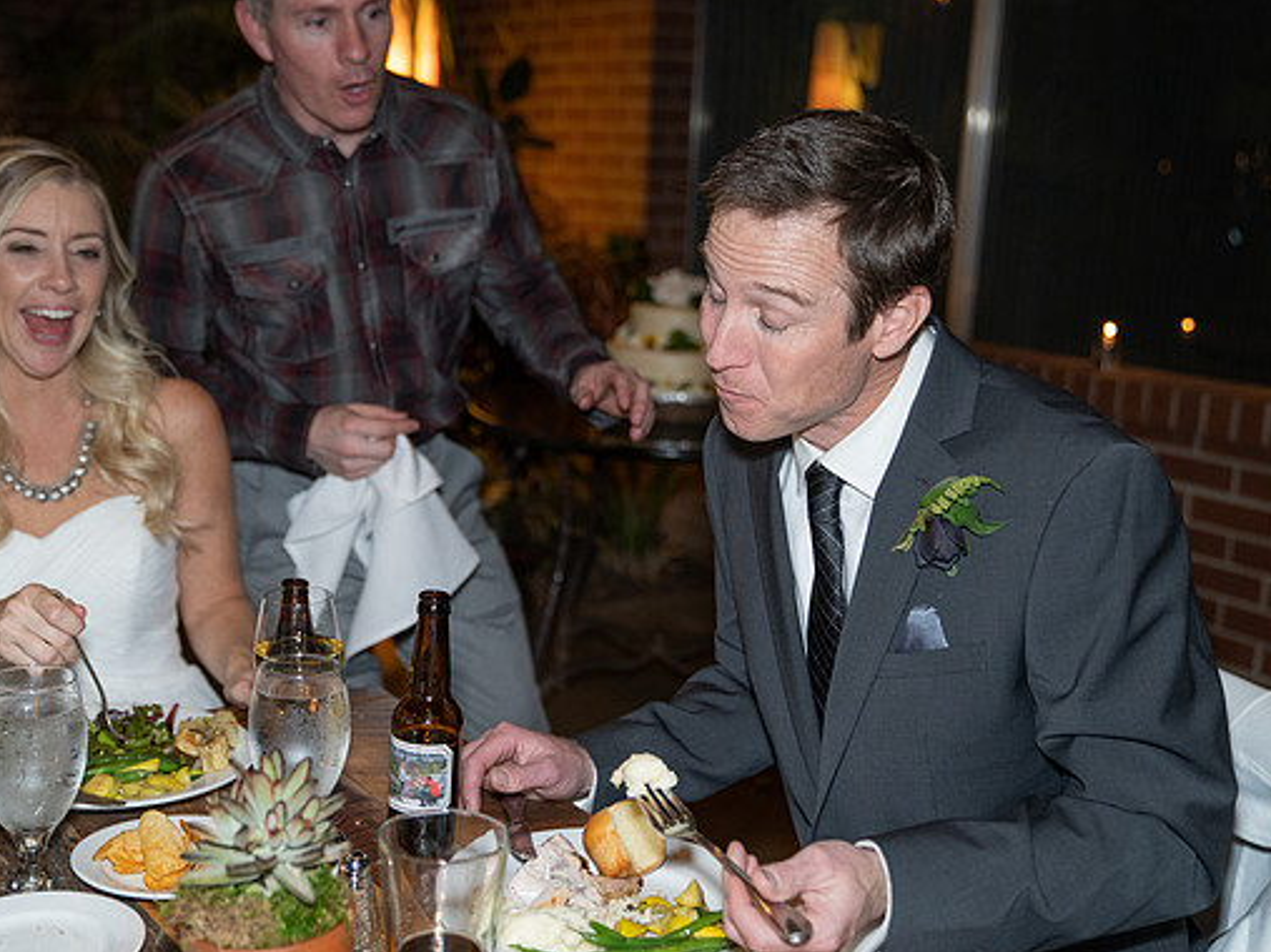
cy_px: 480
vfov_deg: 32.9
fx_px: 1615
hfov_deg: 42.9
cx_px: 557
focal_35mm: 44
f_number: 2.8
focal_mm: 40
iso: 2000
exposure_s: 1/125
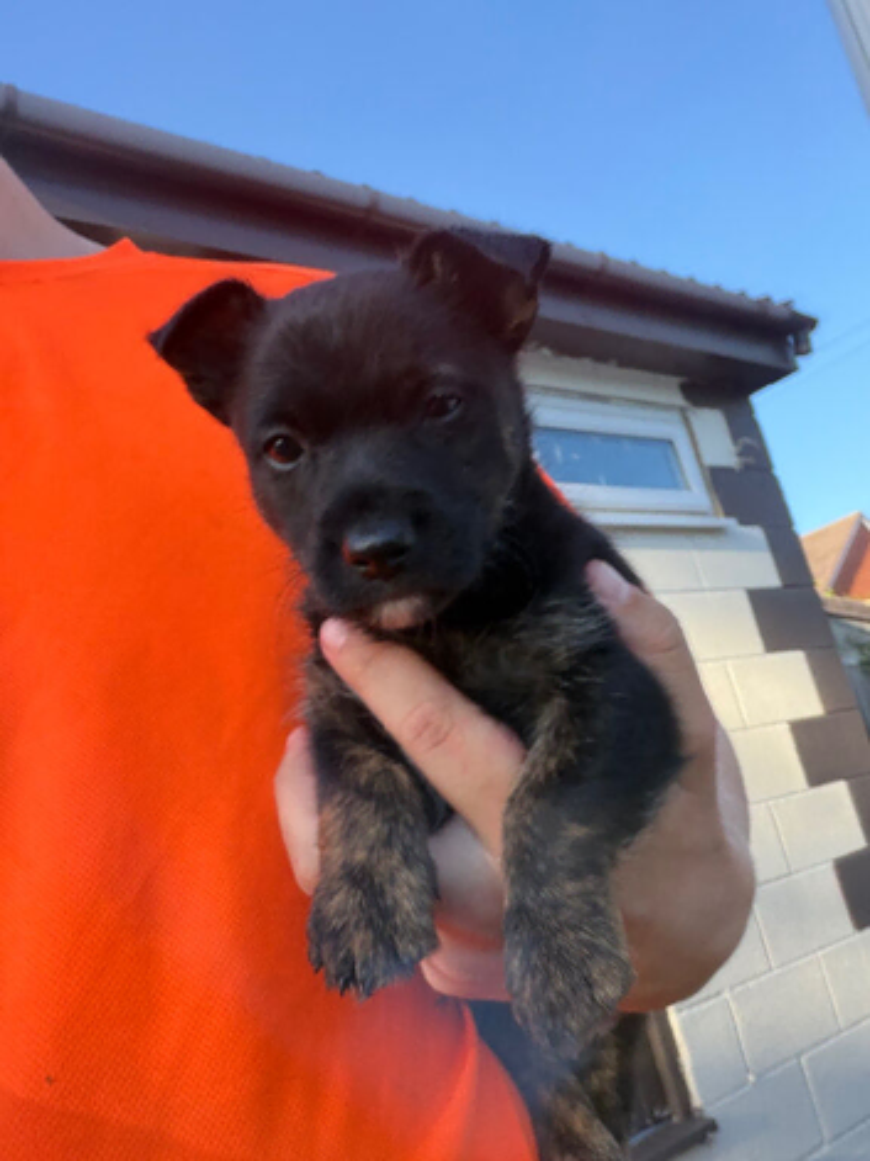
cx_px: 435
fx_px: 1006
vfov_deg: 60.0
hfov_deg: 46.8
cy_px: 580
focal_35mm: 30
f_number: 1.9
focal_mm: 2.71
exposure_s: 1/184
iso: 32
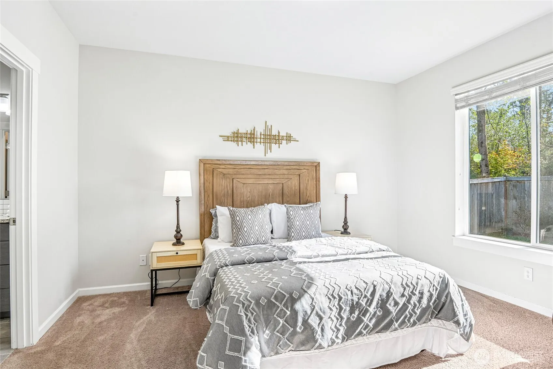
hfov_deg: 86.9
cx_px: 276
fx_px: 292
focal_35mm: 19
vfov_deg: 64.5
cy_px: 184
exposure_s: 1/200
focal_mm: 19
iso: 400
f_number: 8
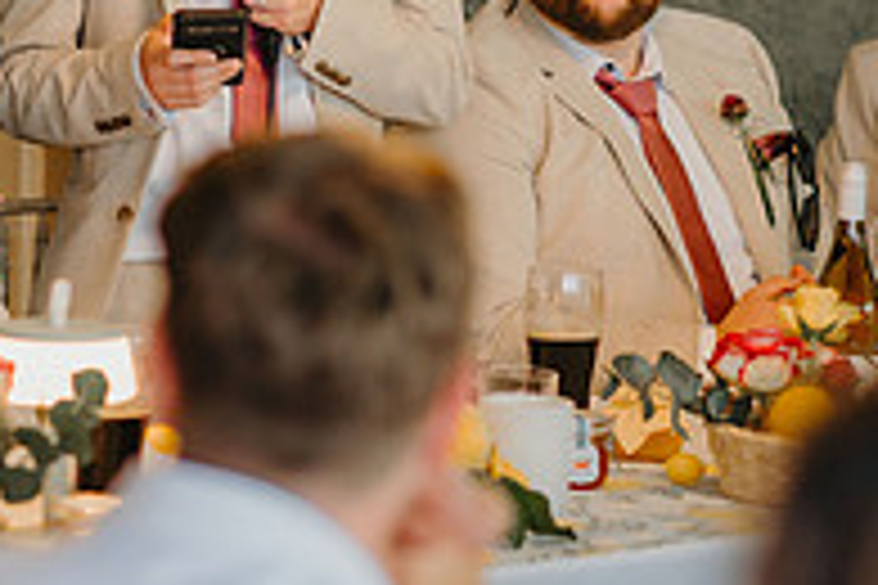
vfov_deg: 5.3
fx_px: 6292
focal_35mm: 258
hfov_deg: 8.0
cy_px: -41
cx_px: 258
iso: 1250
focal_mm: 85
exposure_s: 1/200
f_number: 2.2
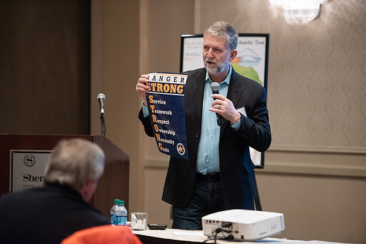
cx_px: 183
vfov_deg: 8.3
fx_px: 1678
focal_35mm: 165
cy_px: 122
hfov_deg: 12.4
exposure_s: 1/200
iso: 5000
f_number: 2.8
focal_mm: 165
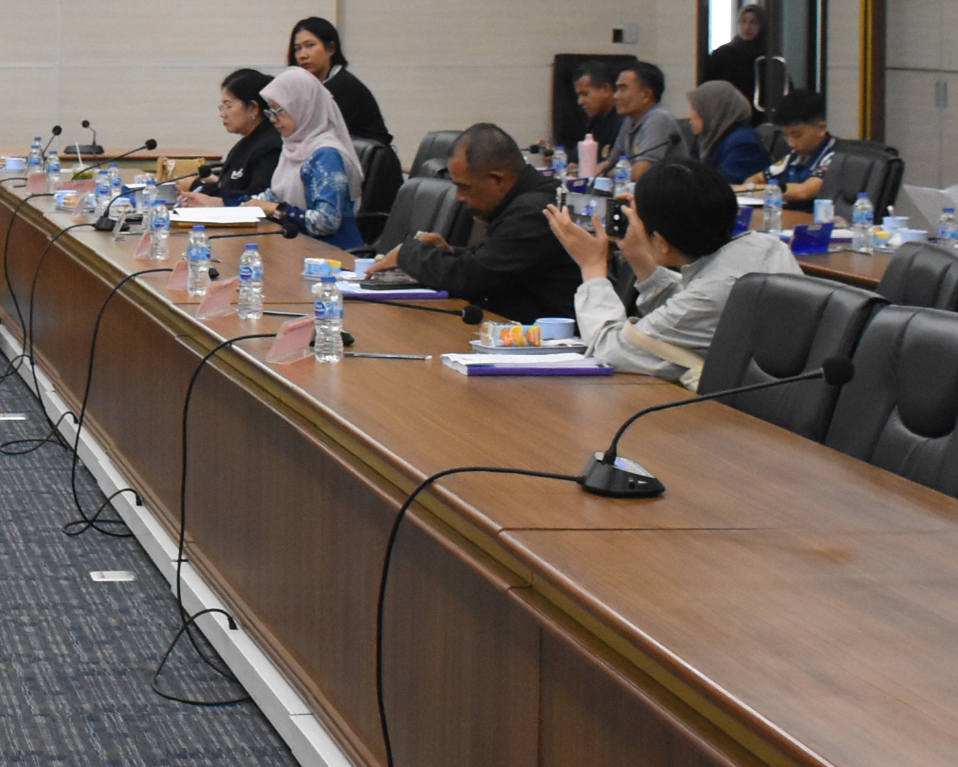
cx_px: -191
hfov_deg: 17.5
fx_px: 2964
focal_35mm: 105
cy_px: 96
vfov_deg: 14.6
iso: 2200
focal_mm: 23
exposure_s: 1/125
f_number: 4
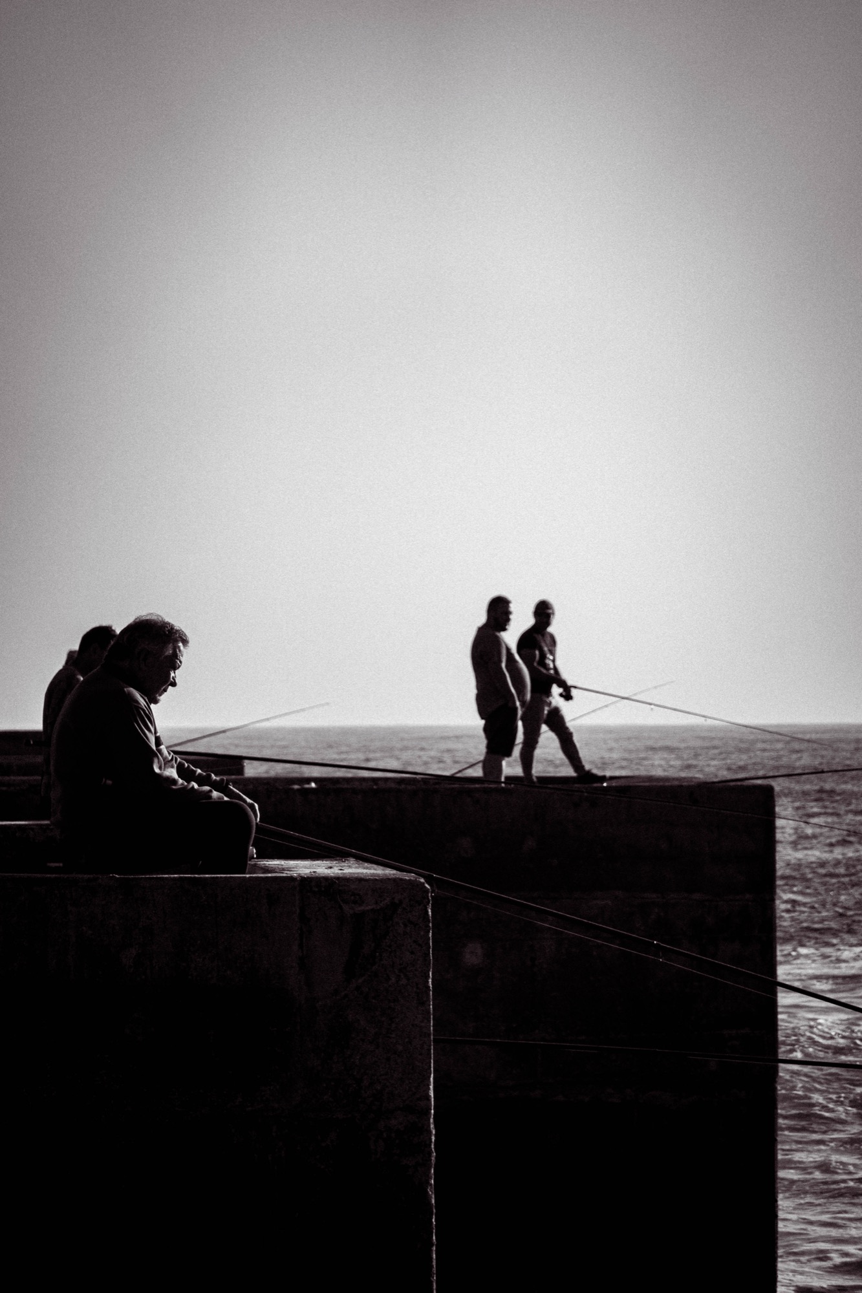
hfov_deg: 6.9
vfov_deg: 10.3
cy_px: 646
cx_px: 431
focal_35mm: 200
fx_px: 7184
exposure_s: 1/640
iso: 100
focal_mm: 72
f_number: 4.5
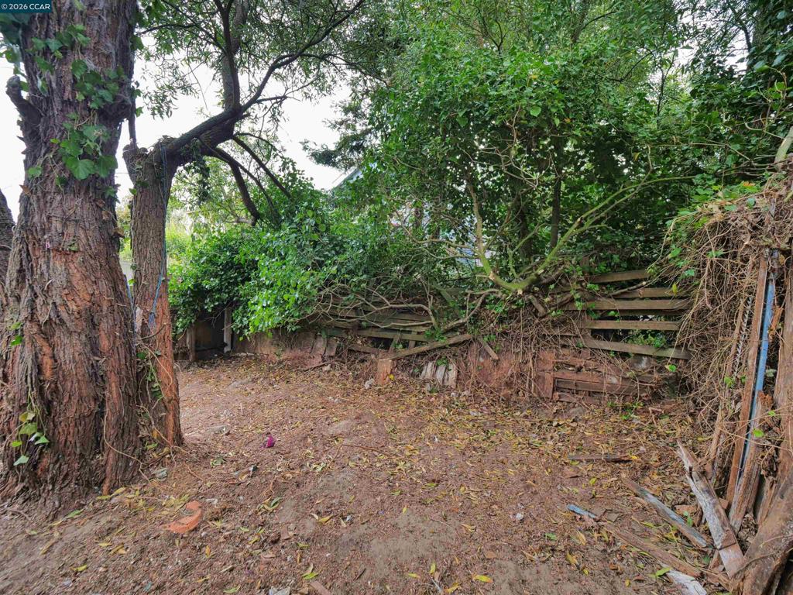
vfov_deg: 85.7
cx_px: 396
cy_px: 298
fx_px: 321
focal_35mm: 14
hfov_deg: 102.1
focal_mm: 7
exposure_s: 1/80
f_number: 3.2
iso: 100
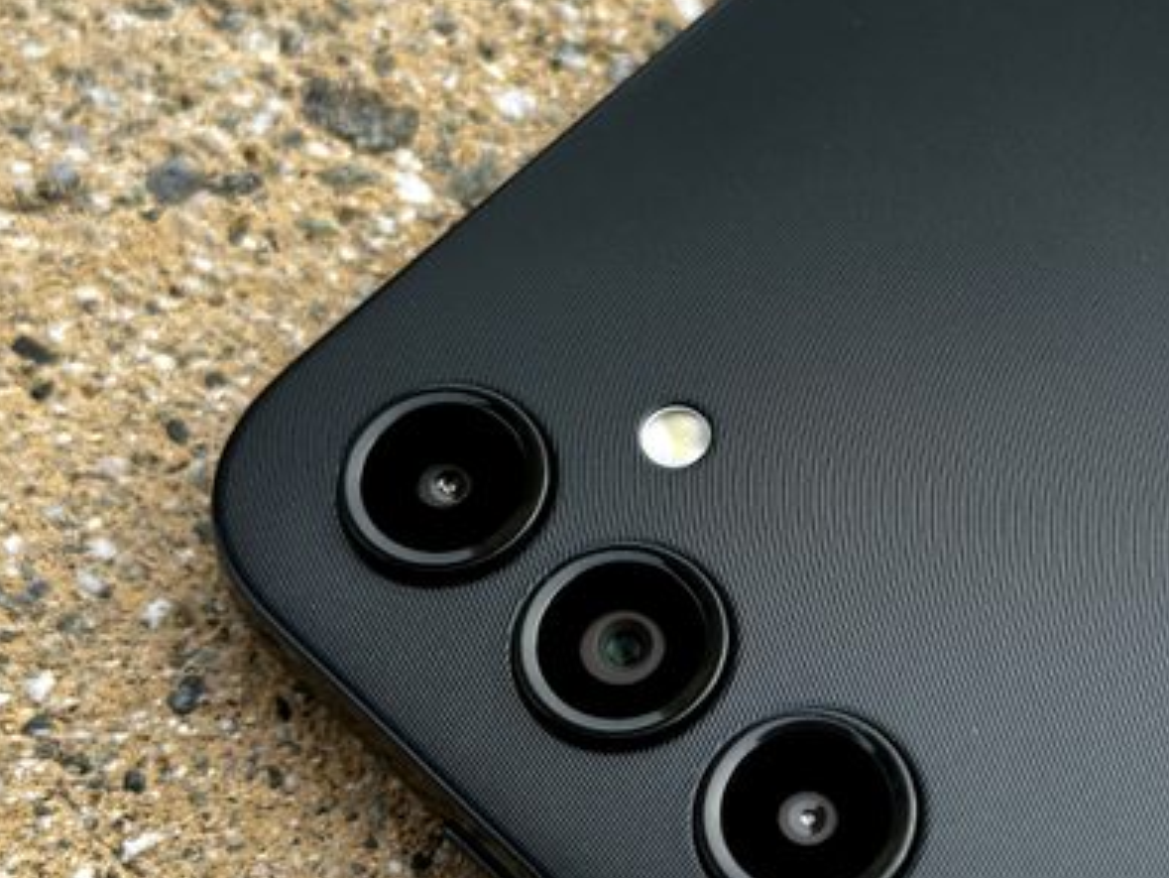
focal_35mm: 88
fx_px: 2973
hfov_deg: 21.9
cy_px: 500
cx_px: 943
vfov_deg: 16.8
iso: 64
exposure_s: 1/456
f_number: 1.78
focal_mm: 6.86
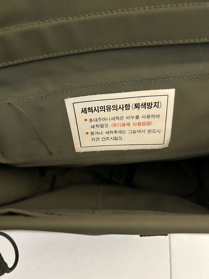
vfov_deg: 67.3
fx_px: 209
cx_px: 104
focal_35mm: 26
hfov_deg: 53.1
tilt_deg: -70.9
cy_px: 140
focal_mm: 5.7
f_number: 1.5
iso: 640
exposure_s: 1/40
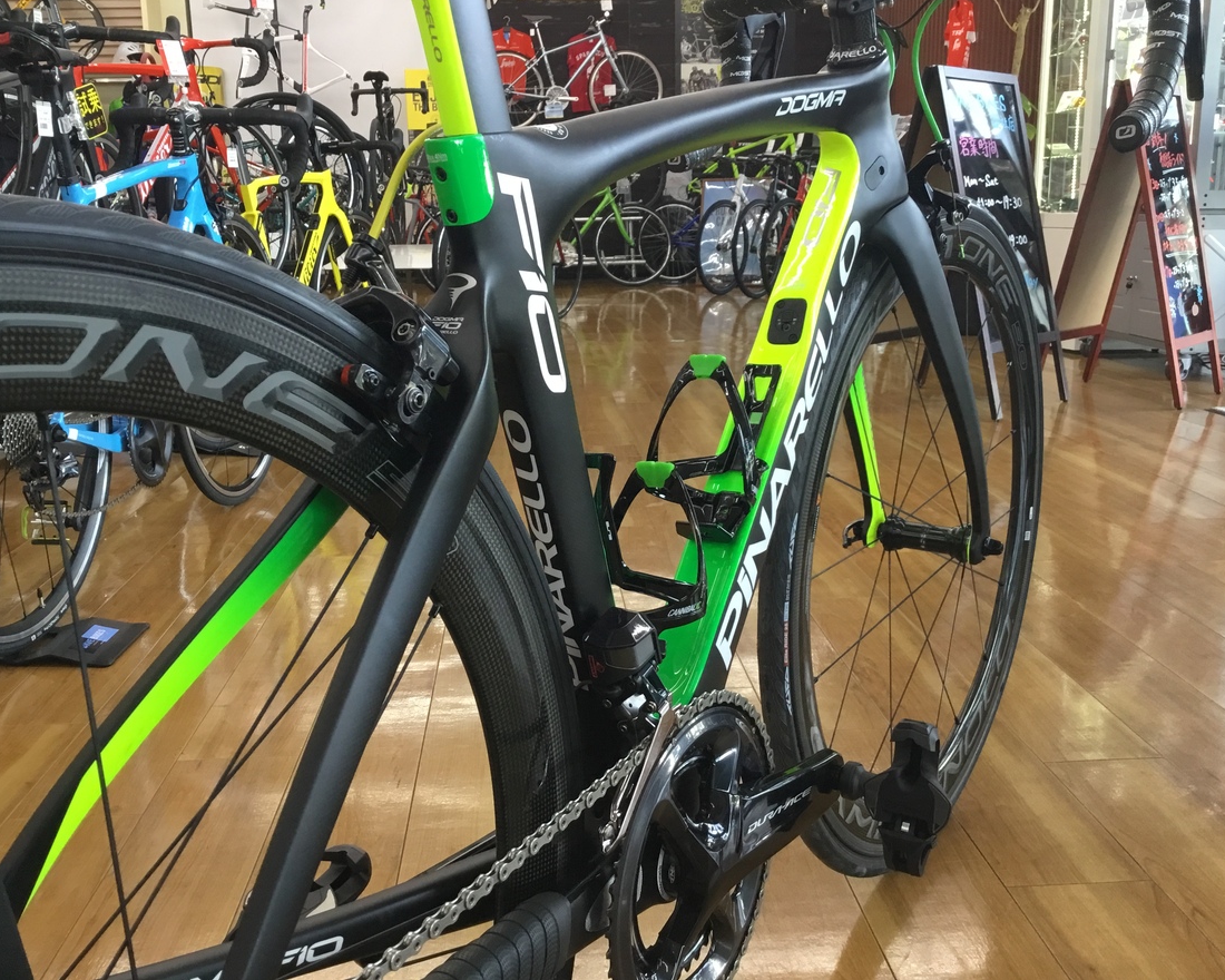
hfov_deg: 54.2
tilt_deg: -14.0
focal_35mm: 33
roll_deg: +0.3
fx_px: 1196
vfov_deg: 44.5
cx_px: 608
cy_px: 480
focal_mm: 3.3
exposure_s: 1/30
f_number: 2.4
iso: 40
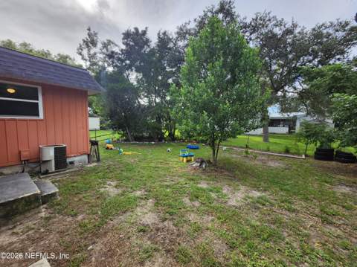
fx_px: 134
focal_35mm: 13
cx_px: 178
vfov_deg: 89.8
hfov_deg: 106.2
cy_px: 134
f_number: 2.2
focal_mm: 1.74
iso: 40
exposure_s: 1/752
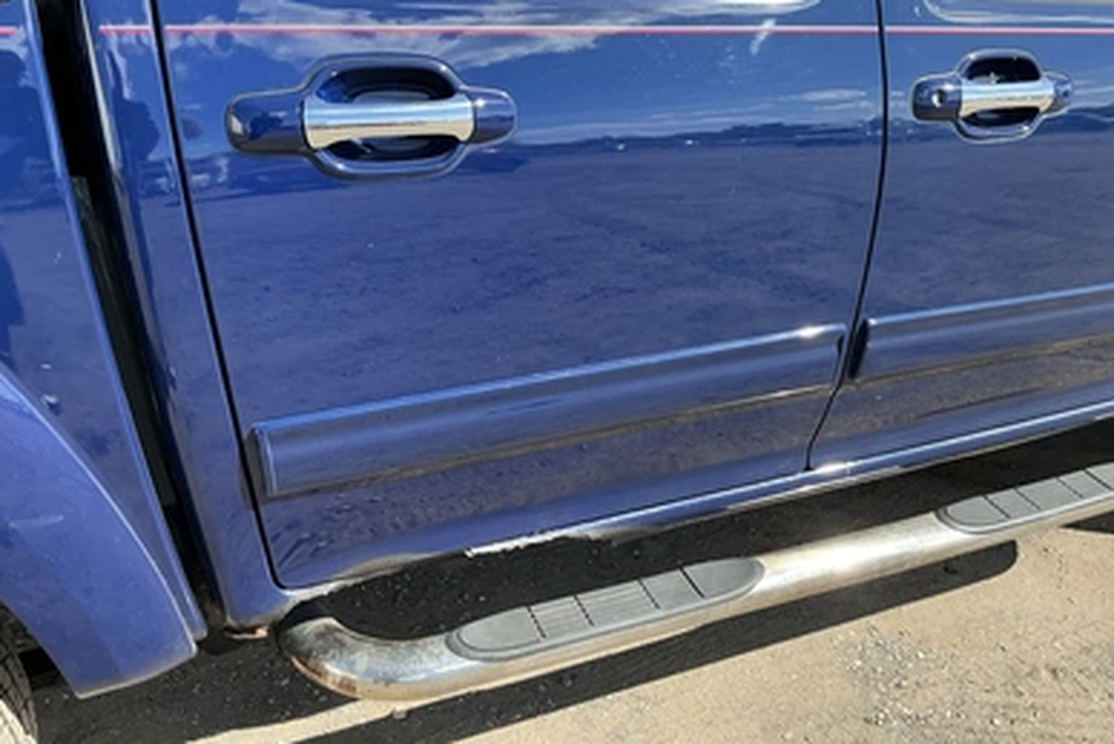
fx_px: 929
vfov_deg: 43.6
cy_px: 350
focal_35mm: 30
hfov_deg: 61.9
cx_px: 571
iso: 25
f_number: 1.8
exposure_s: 1/529
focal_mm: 3
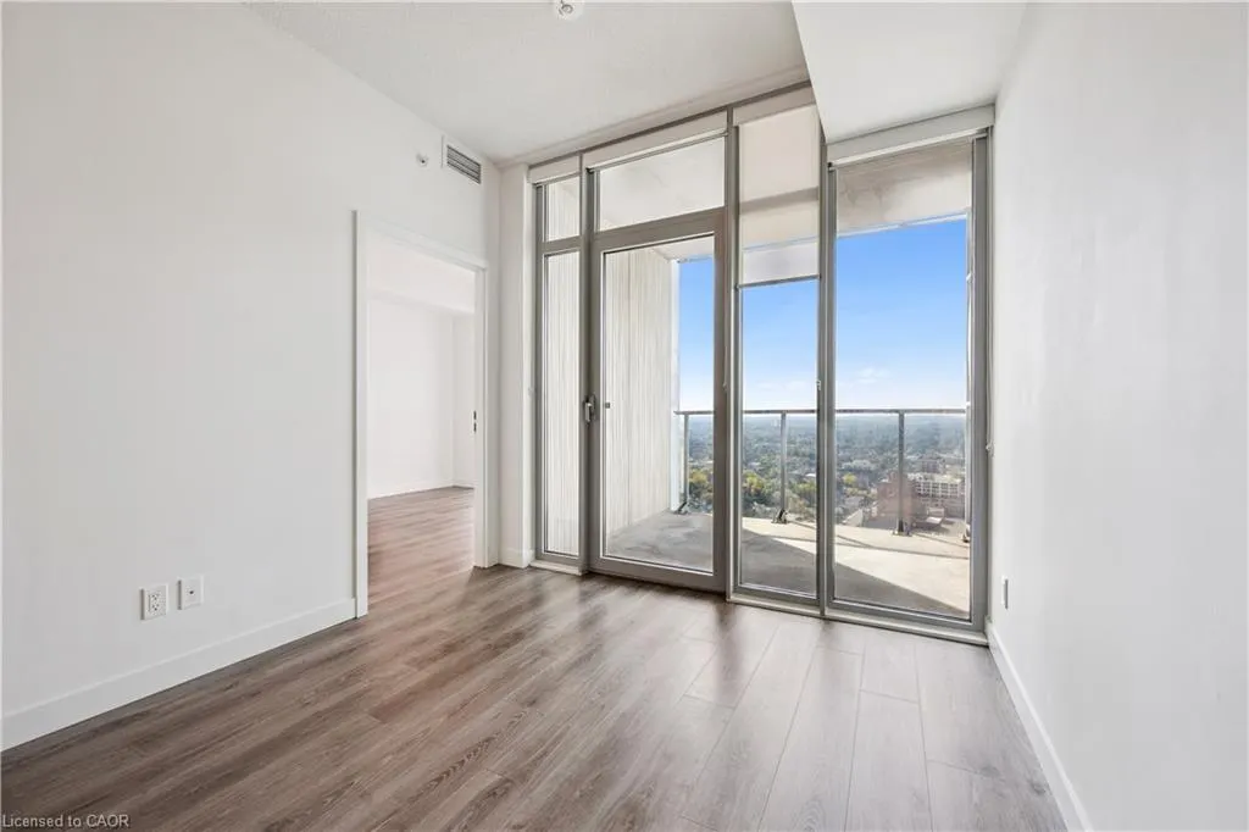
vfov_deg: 81.2
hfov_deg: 104.3
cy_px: 416
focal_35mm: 14
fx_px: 486
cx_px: 624
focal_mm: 14
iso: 200
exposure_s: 1/200
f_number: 8
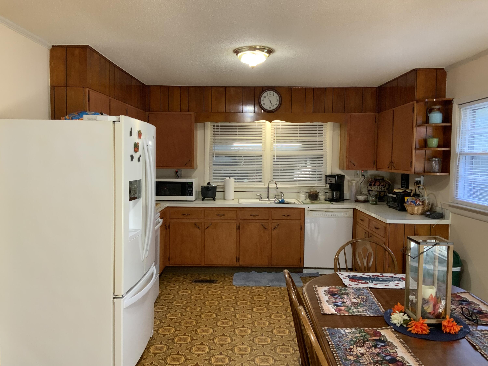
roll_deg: -0.9
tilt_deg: -2.8
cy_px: 183
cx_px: 244
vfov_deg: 48.2
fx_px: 409
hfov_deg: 61.7
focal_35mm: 29
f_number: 1.8
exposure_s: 1/60
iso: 160
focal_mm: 3
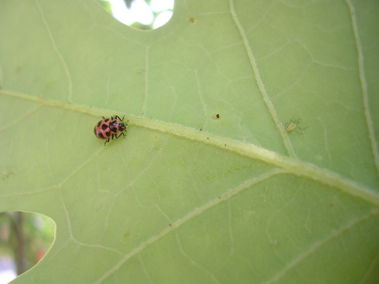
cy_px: 142
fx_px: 416
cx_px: 190
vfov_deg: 37.7
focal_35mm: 38
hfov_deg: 49.0
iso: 50
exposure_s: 1/81.5
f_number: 2.8
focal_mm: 5.8
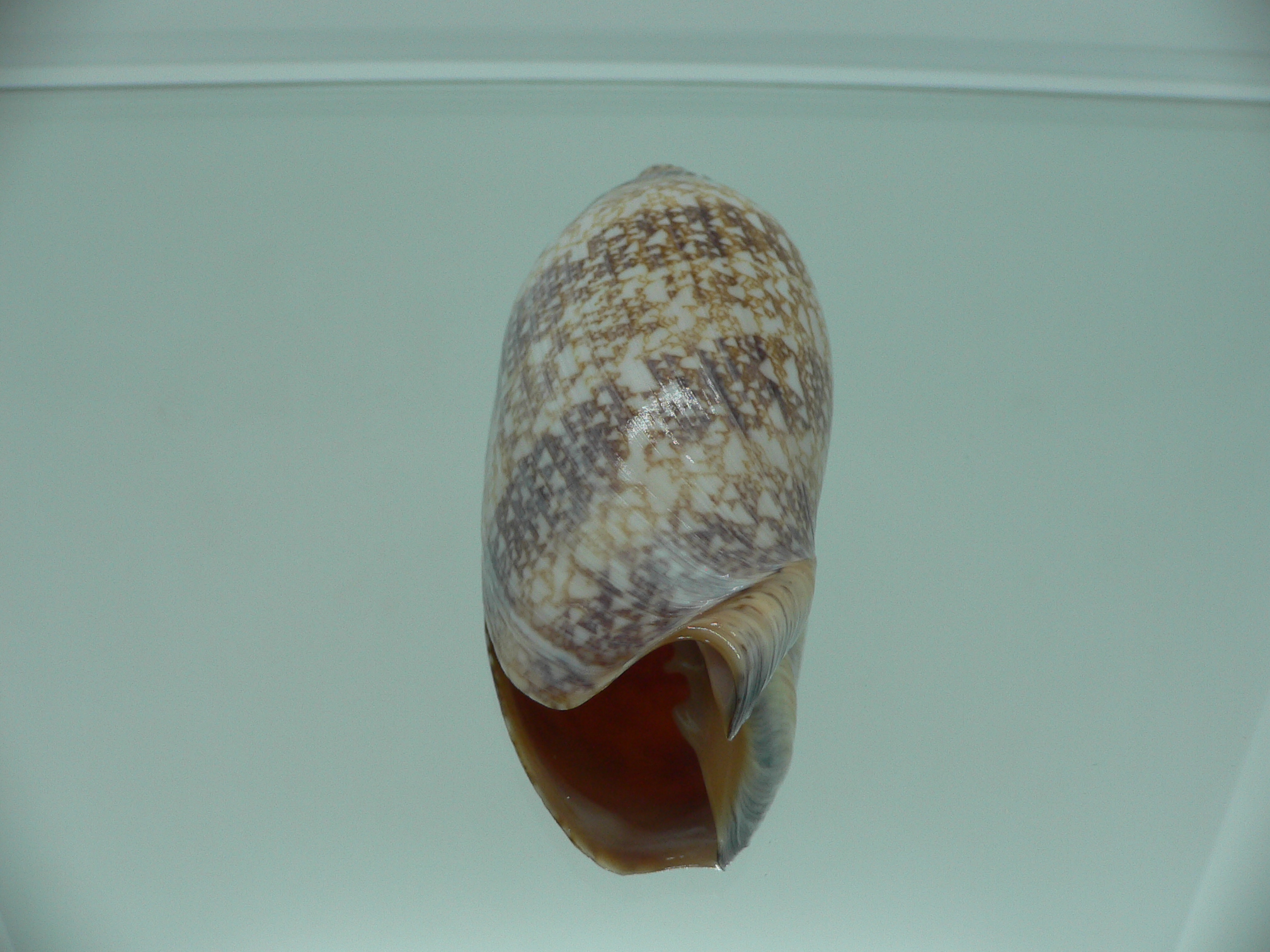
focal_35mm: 35
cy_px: 476
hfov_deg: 52.6
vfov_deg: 40.7
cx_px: 635
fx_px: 1284
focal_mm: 4.6
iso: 80
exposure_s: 1/60
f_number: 2.8
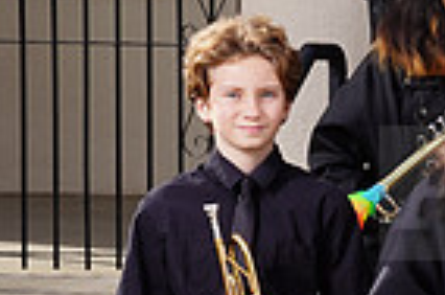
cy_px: 168
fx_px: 2121
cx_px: 906
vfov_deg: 7.9
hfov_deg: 10.9
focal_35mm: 172
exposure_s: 1/200
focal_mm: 42
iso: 100
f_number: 7.1
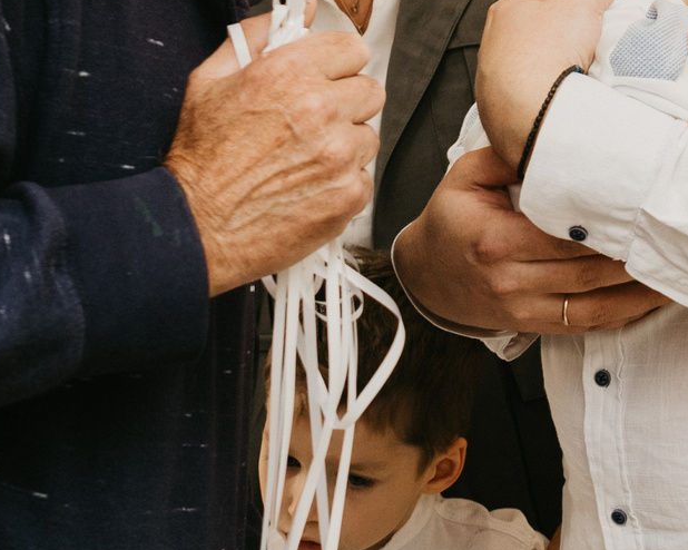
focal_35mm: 100
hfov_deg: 17.8
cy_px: -86
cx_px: 932
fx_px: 2036
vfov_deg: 14.9
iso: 250
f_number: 4
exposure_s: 1/160
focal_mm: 24
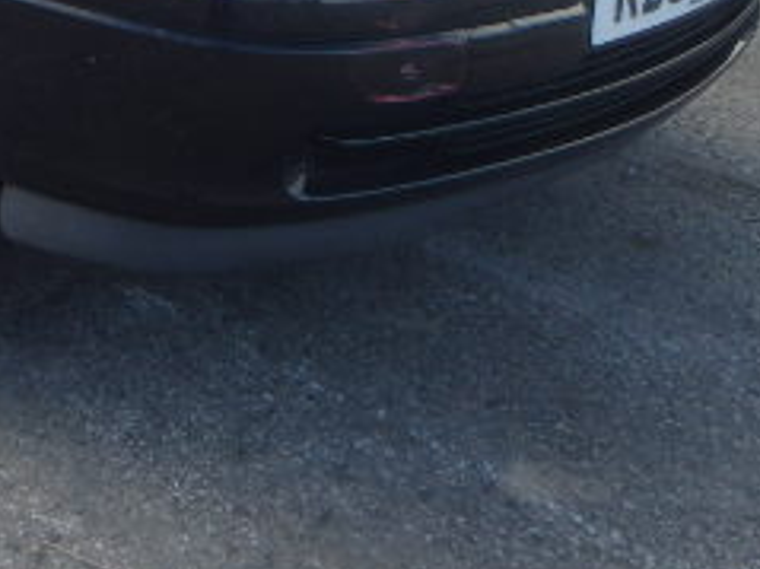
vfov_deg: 18.3
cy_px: -175
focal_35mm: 75
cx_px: -184
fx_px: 1646
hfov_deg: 23.5
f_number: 3.9
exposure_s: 1/160
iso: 125
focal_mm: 5
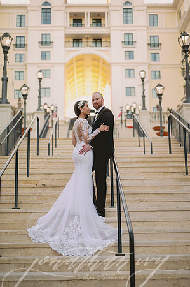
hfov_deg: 26.9
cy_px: 144
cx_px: 95
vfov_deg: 39.6
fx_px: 397
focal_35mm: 50
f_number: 2
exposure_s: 1/160
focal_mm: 50
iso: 50
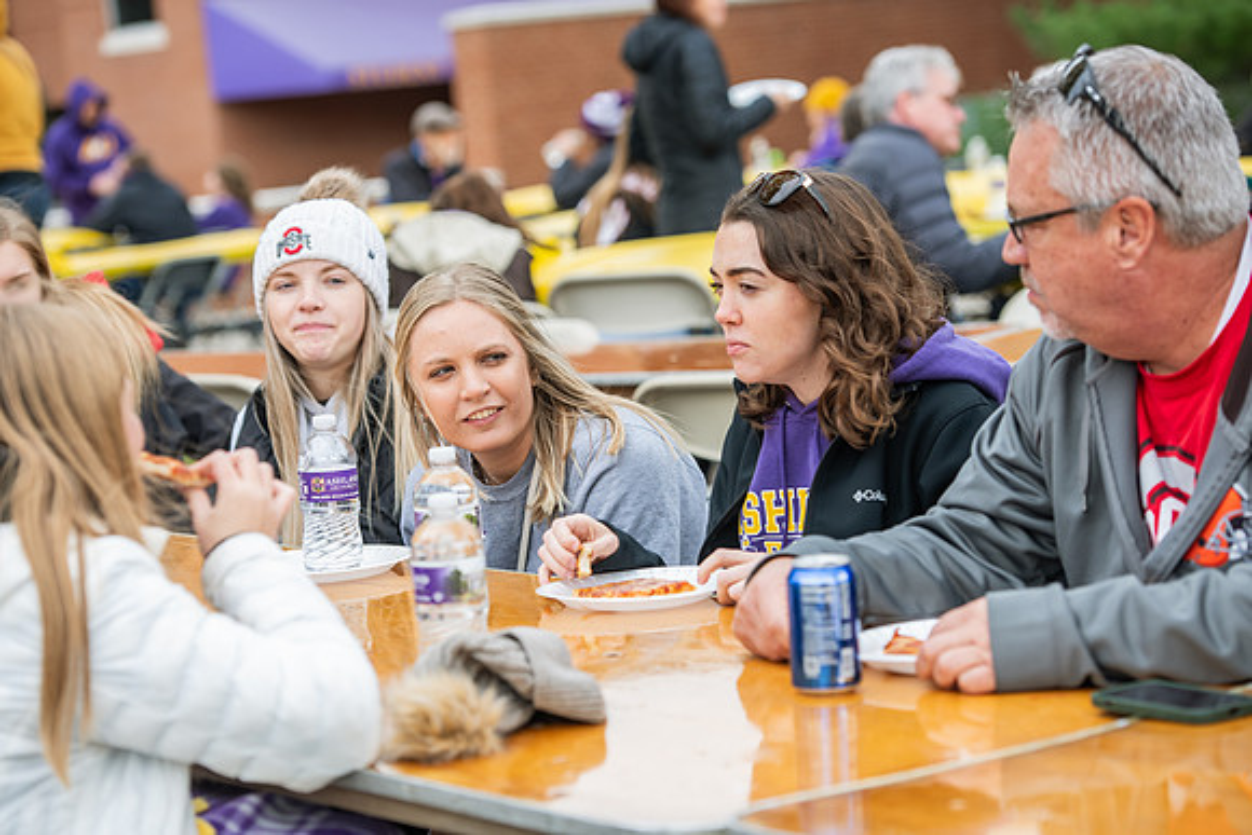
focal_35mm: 102
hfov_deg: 20.0
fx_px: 3548
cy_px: 418
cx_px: 626
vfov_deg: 13.4
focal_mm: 102
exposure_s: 1/400
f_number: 4
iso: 250
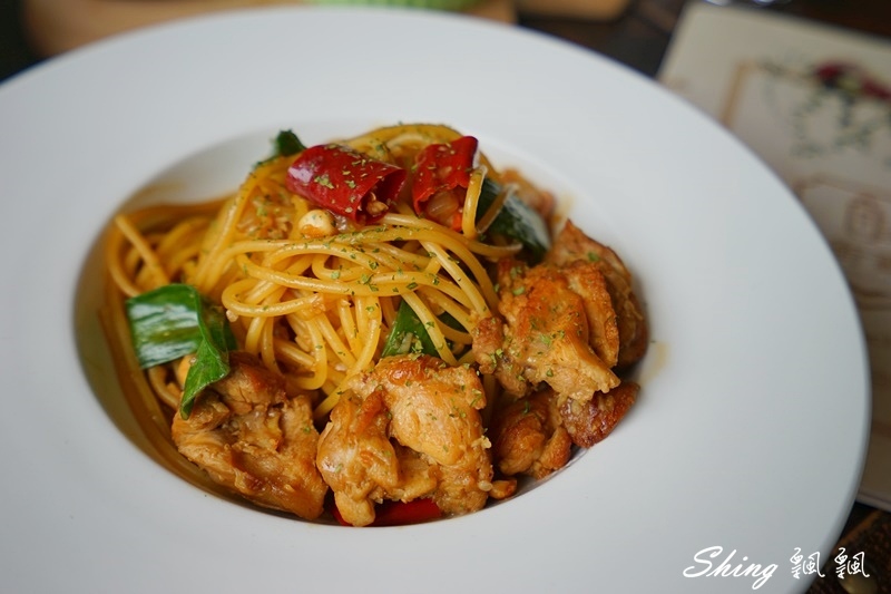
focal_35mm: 35
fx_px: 866
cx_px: 446
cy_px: 297
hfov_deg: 54.4
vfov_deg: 37.8
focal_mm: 35
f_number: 4
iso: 100
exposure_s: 1/125
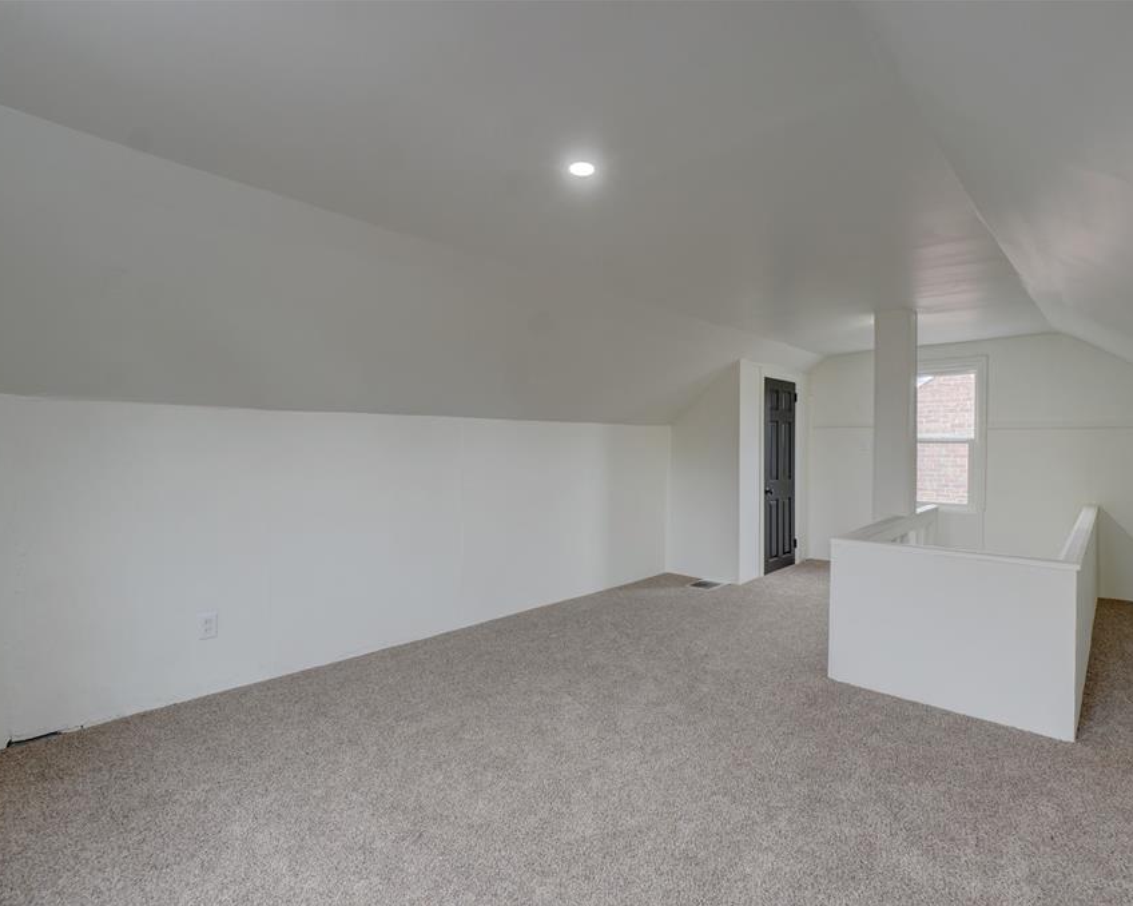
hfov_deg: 89.5
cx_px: 603
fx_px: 570
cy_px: 454
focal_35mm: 17
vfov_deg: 77.0
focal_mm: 10
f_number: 8
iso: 400
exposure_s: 1/10
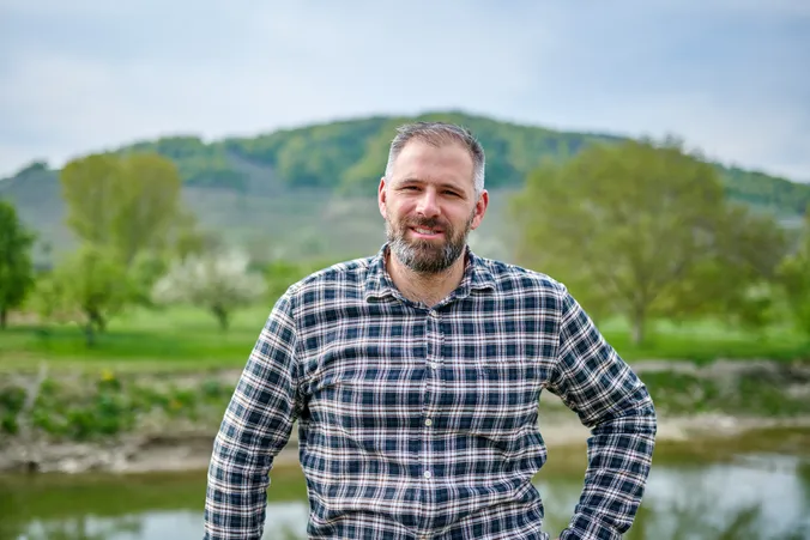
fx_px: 788
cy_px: 270
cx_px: 405
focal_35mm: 35
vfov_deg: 37.9
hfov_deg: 54.4
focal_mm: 35
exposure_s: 1/3200
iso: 80
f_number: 1.4
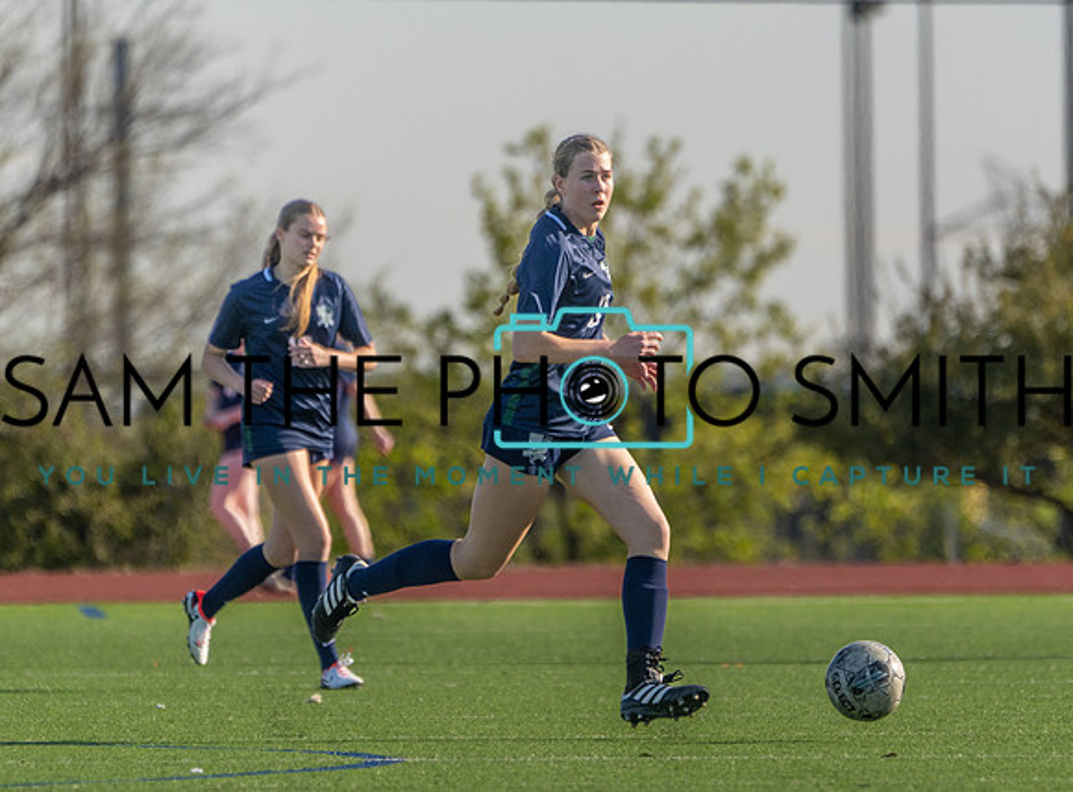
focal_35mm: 755
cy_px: 462
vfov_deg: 1.9
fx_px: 23265
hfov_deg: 2.6
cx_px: 677
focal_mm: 560
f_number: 8
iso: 800
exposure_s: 1/1250
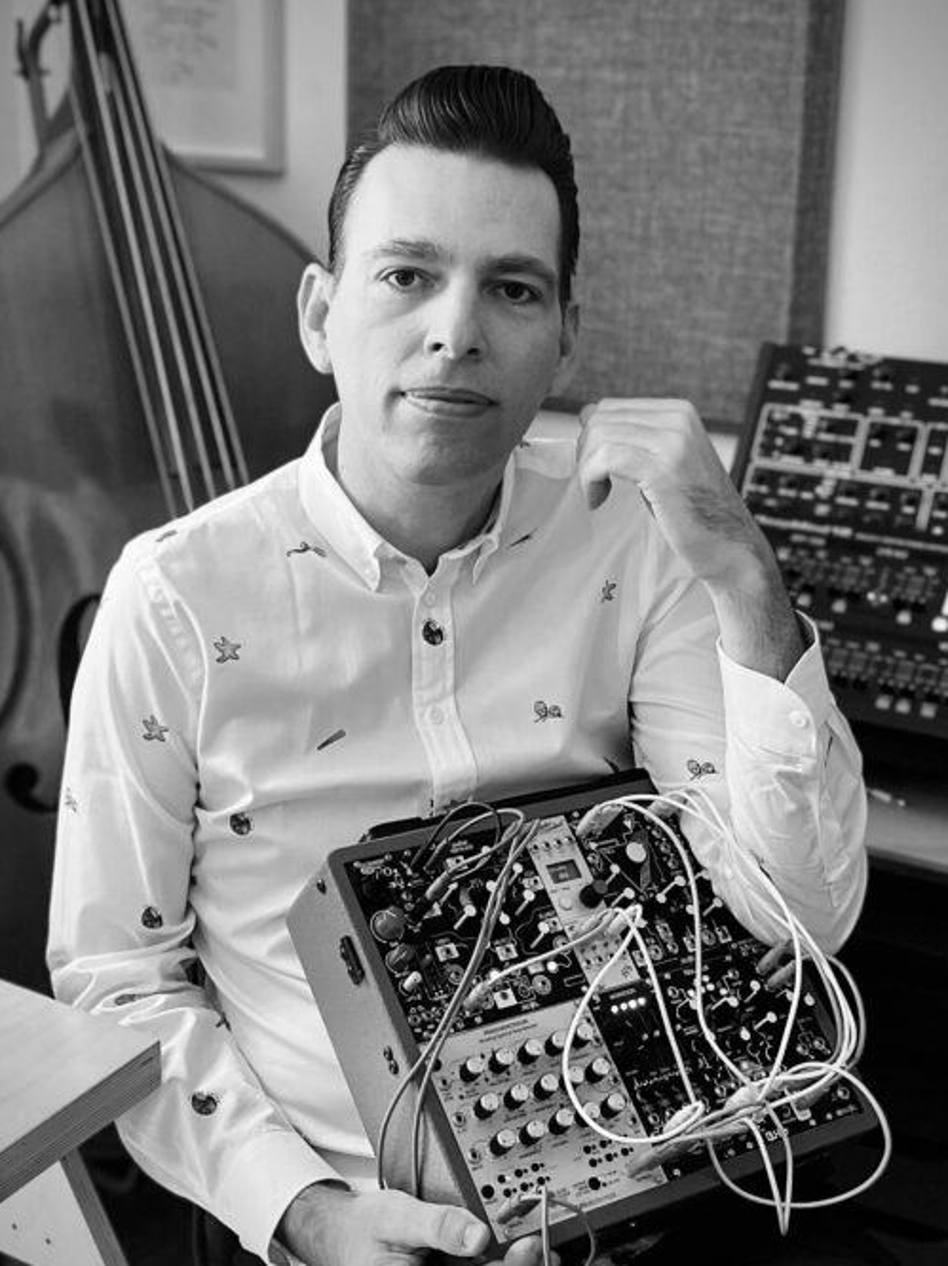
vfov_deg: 59.9
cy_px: 679
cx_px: 452
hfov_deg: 46.8
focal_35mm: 30
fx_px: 1096
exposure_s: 1/60
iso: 320
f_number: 1.6
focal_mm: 5.1
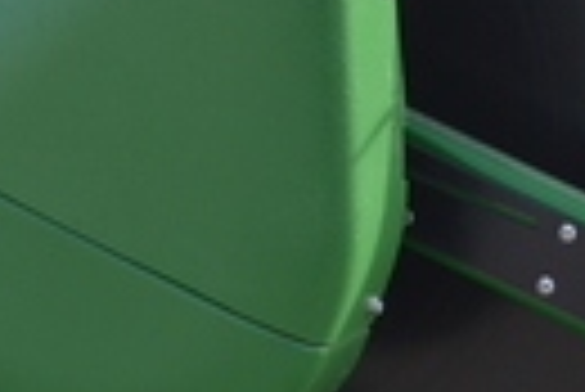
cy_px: 106
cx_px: 580
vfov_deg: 7.8
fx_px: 2863
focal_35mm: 176
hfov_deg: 11.6
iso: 100
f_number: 6.3
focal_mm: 28
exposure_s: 1/160
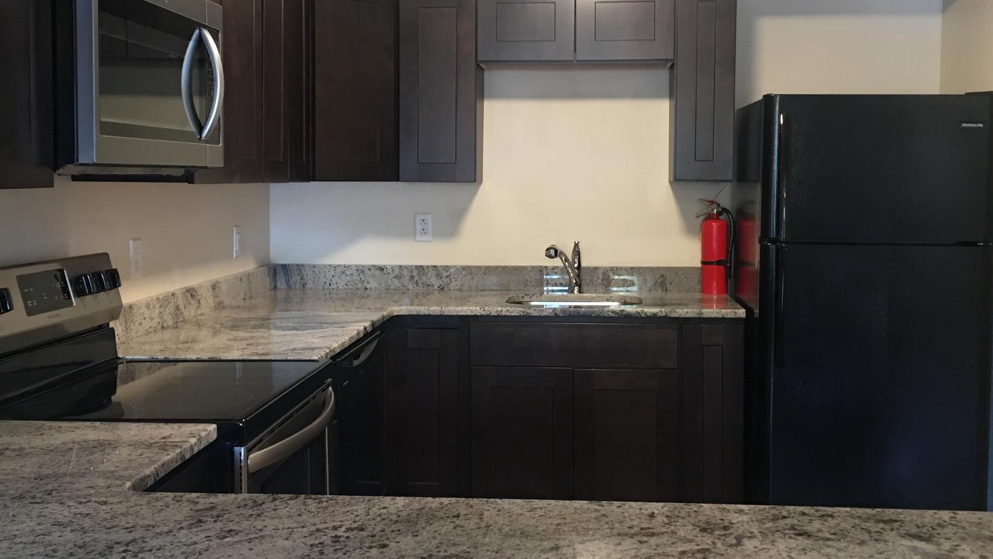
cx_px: 505
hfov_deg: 48.4
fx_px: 1106
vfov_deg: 28.3
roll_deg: -0.5
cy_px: 251
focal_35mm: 42
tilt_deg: -0.8
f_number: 2.2
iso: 80
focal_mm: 4.15
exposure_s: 1/10
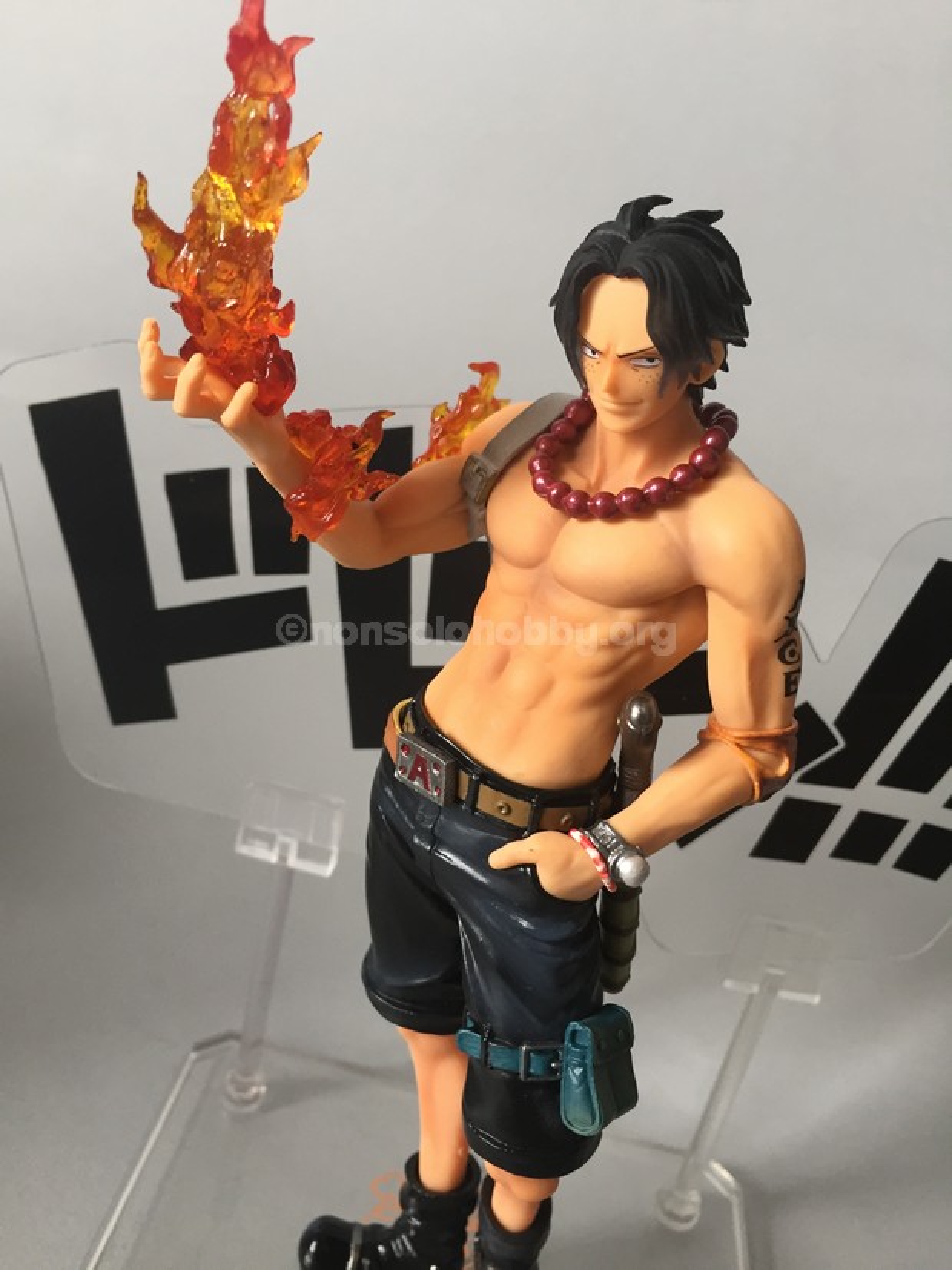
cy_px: 635
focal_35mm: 29
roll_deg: -13.3
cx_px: 476
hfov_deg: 48.2
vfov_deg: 61.7
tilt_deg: -23.7
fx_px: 1064
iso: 50
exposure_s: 1/30
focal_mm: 4.15
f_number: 2.2
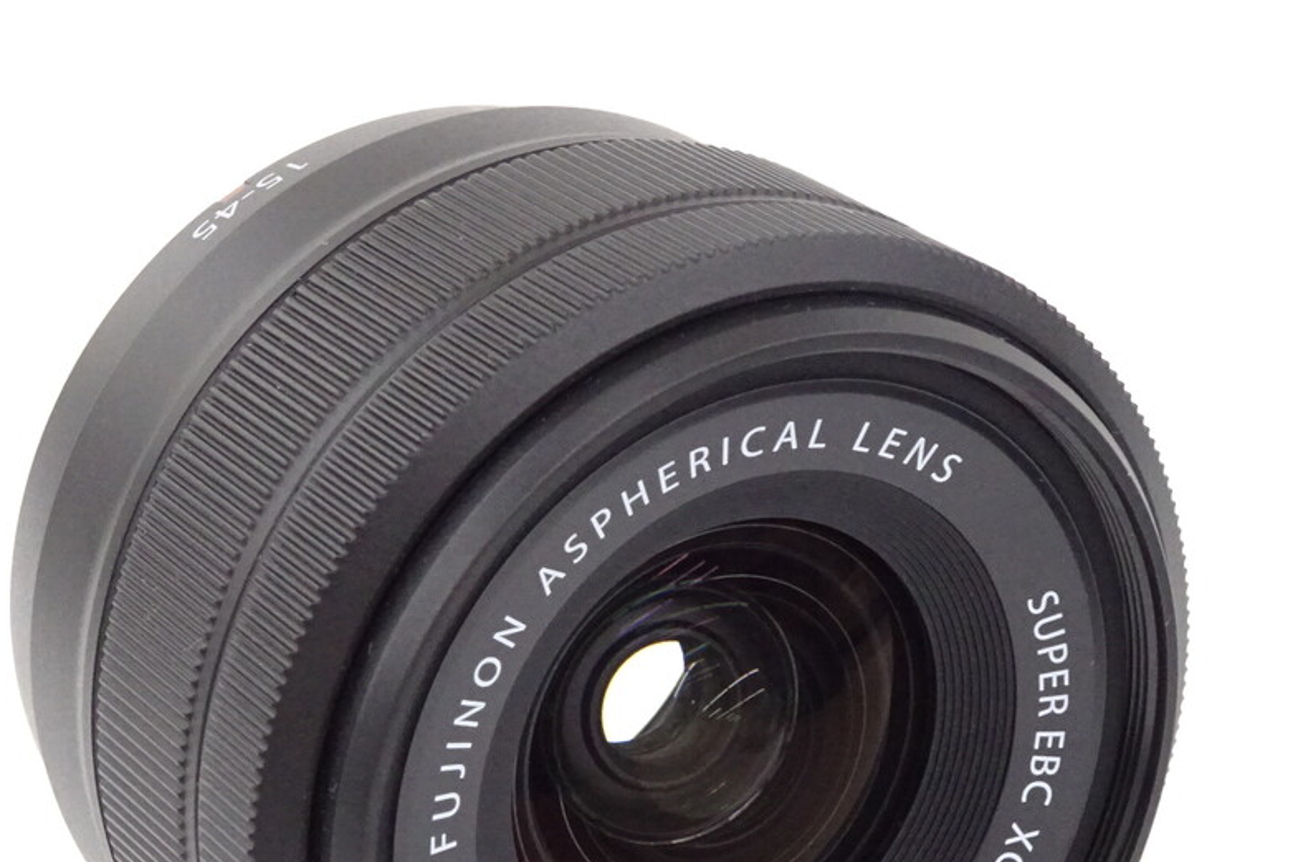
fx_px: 3555
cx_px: 640
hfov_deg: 20.6
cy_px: 619
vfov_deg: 13.8
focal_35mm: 99
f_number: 4.5
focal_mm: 10.59
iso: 800
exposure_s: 1/80
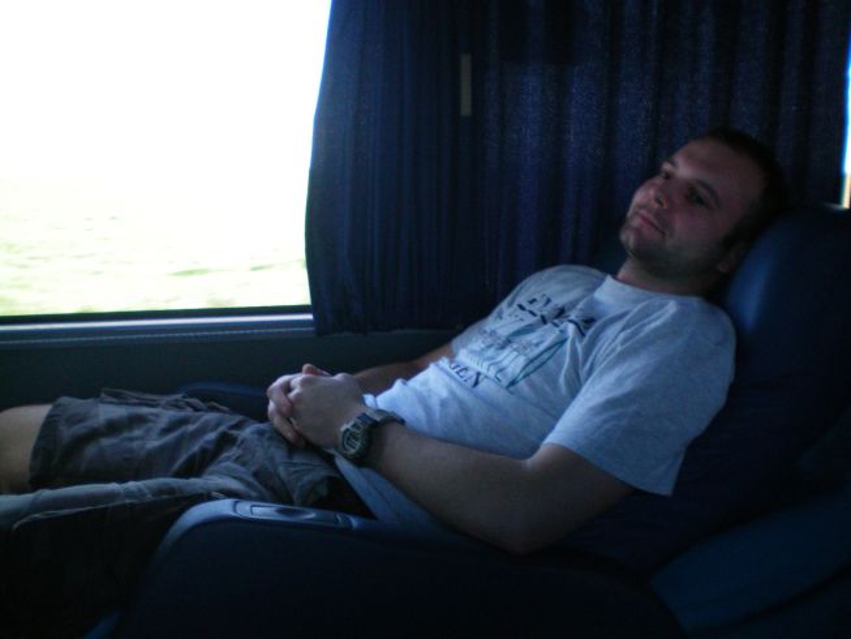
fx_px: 934
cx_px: 426
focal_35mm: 38
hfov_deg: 49.0
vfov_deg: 37.7
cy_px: 320
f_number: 3.1
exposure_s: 1/60
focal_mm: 6.3
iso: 160
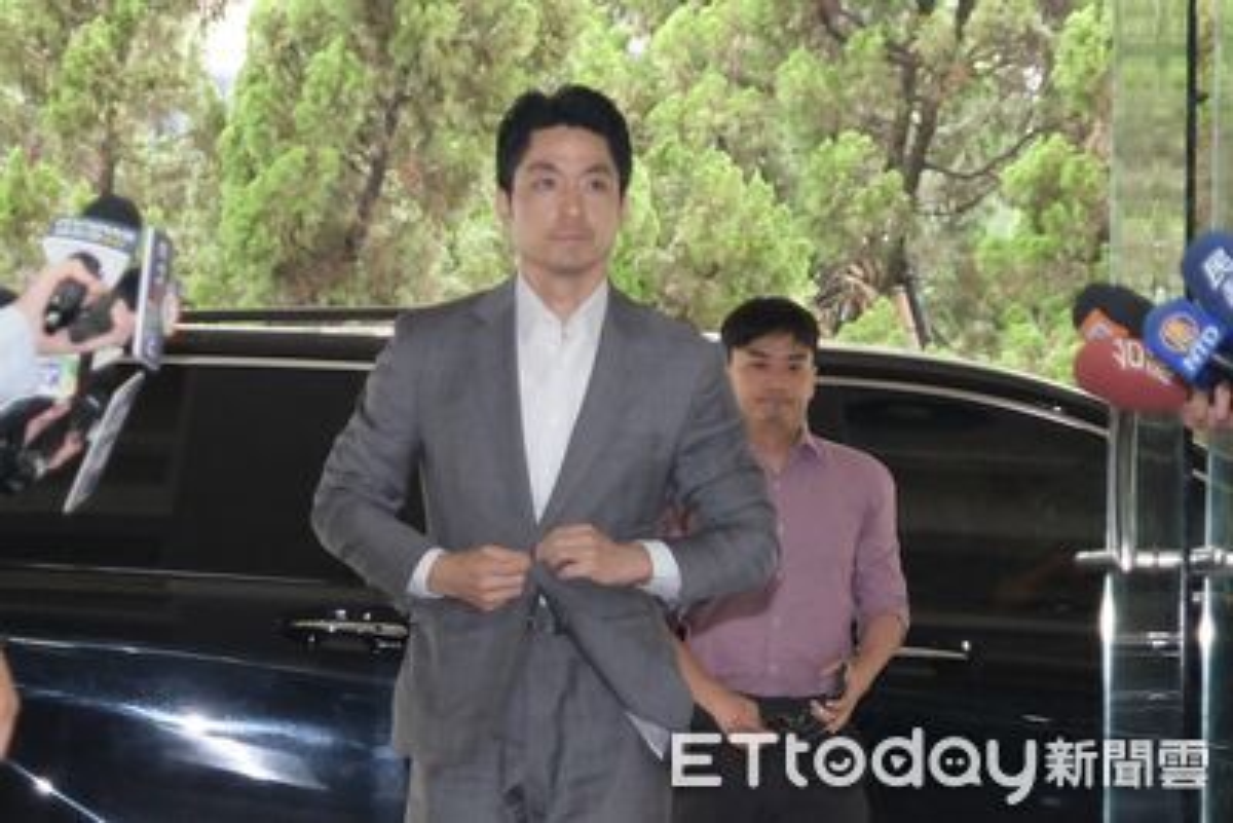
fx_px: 2844
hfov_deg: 24.5
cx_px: 616
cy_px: 412
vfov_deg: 16.5
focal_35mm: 83
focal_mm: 55
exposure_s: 1/160
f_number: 2.8
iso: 1250
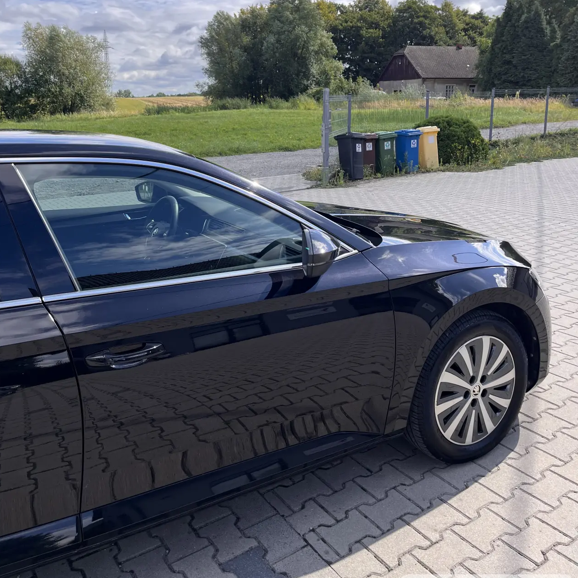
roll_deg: +0.7
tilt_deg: -10.9
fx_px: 586
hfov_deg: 52.5
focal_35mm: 31
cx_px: 286
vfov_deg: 52.0
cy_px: 216
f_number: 1.6
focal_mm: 5.1
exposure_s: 1/2137
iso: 50
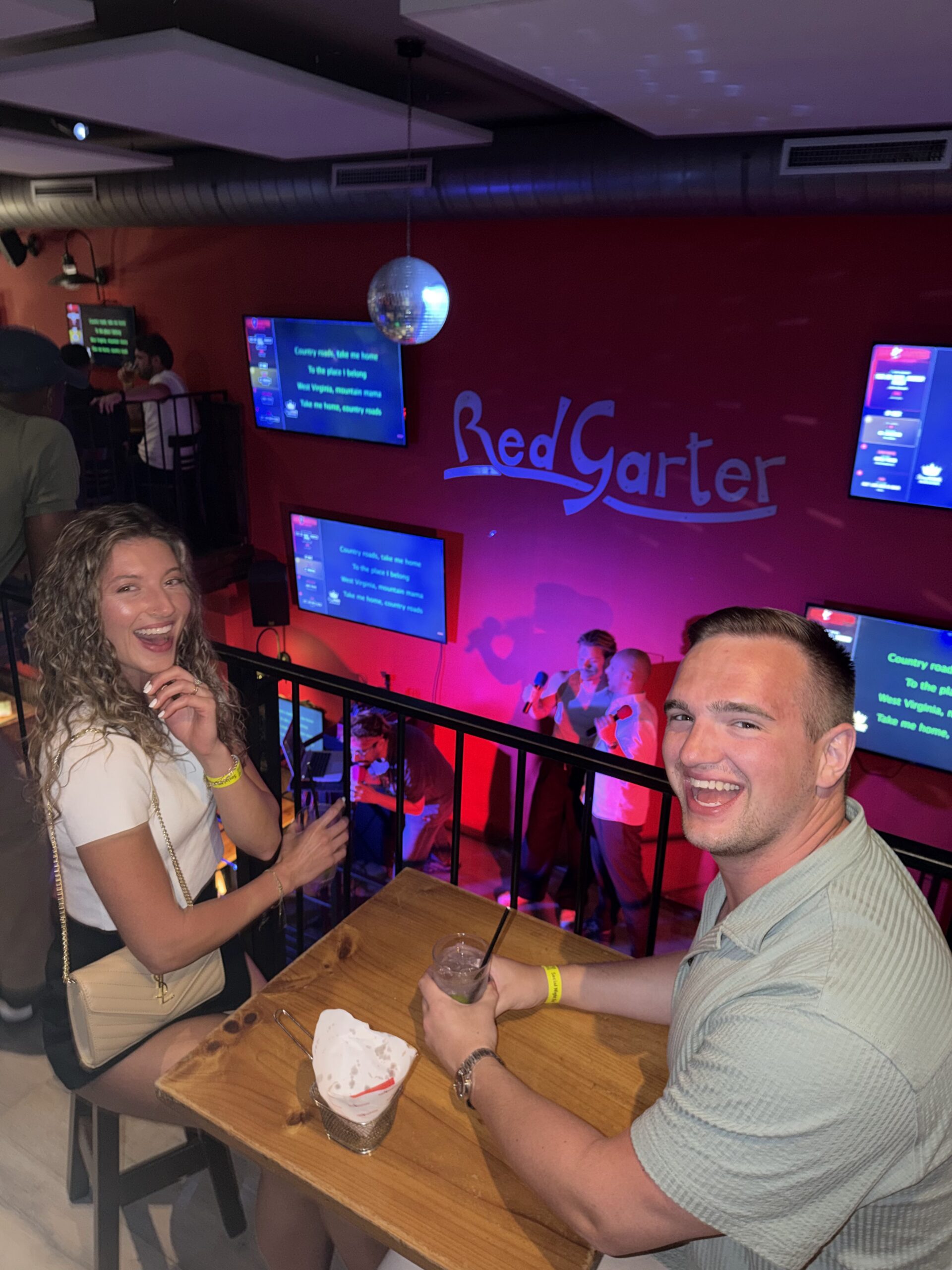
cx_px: 476
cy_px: 635
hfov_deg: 56.8
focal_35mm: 24
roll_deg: -2.8
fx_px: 880
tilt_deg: -17.8
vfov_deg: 71.6
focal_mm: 6.76
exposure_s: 1/6
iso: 80
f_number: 1.78
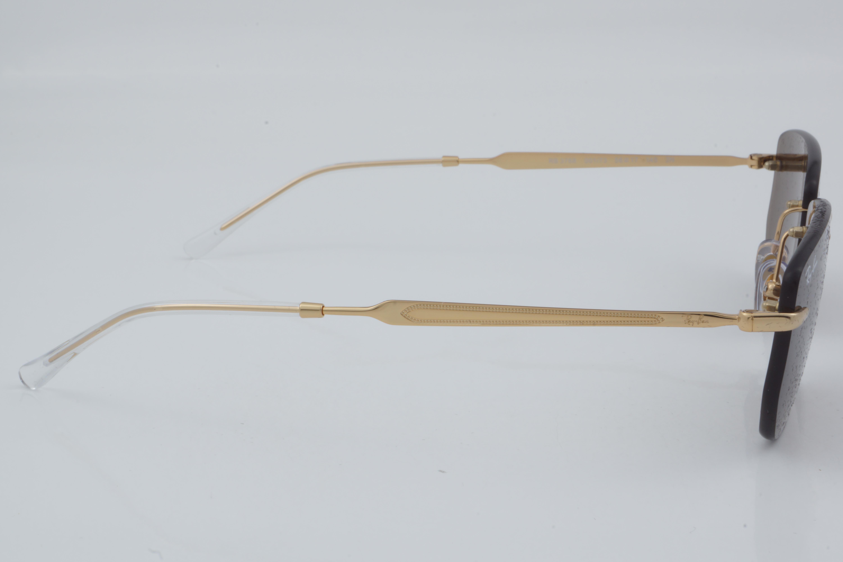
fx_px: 1756
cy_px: 281
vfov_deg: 18.2
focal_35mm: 75
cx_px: 422
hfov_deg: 27.0
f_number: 29
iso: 100
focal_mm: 50
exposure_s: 1/4
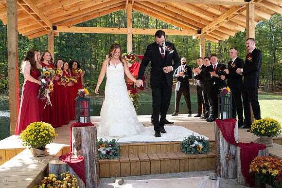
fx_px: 236
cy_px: 104
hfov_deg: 61.7
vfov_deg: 43.4
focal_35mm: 30
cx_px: 151
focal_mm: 26
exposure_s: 1/250
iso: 320
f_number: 4
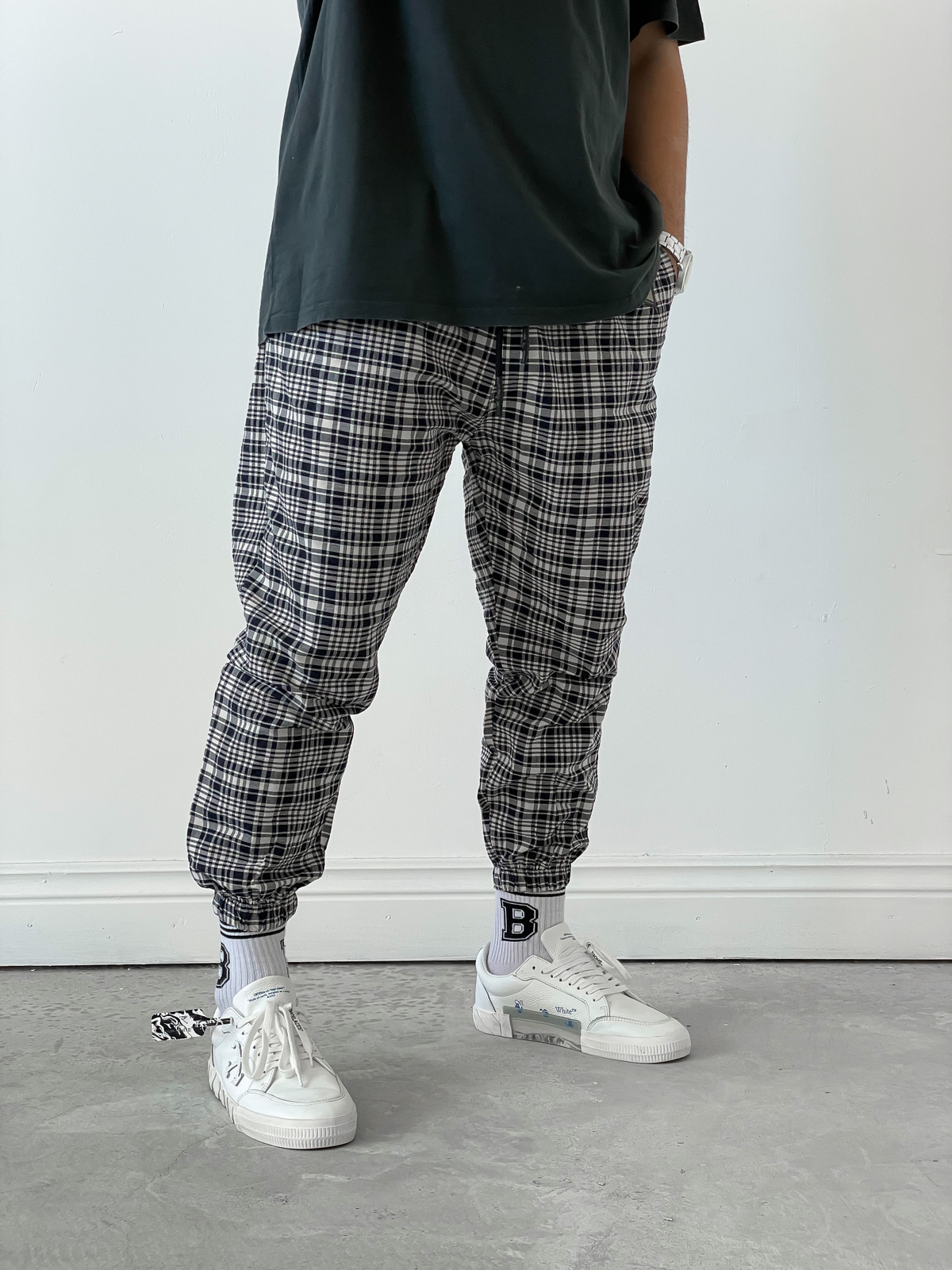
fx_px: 1907
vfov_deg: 36.8
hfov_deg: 28.0
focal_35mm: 52
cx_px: 476
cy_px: 635
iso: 125
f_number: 2
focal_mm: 6
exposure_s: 1/120
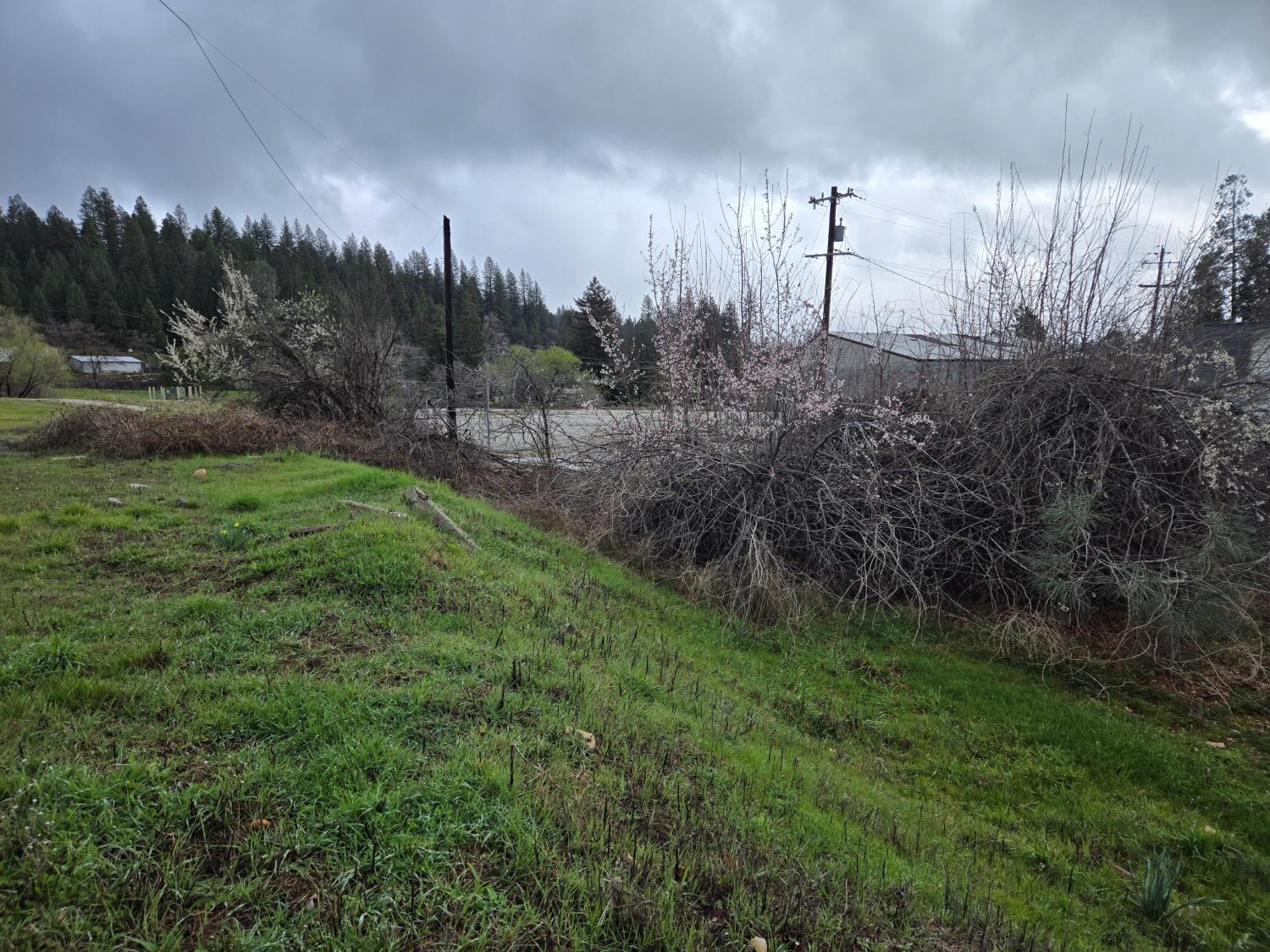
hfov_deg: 73.9
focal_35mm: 23
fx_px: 844
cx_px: 635
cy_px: 476
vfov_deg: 58.9
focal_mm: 5.4
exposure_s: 1/1105
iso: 25
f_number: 1.8
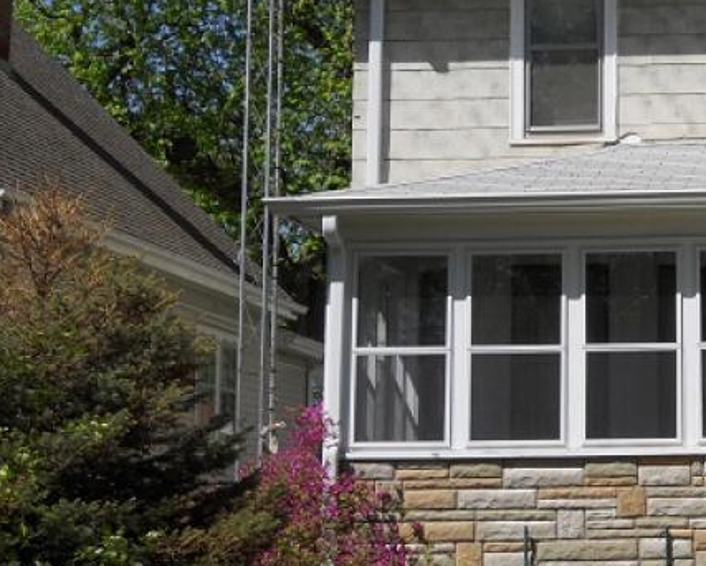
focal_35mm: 96
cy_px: 180
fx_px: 2007
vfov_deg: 16.0
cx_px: 802
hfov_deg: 19.0
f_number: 6.4
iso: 80
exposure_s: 1/320
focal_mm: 7.3
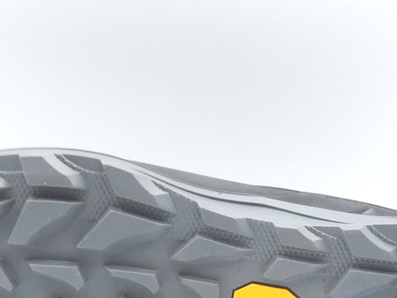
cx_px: 190
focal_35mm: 105
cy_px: 271
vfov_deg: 14.0
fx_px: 1205
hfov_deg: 18.7
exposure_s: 1/160
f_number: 4
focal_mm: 4.8
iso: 100
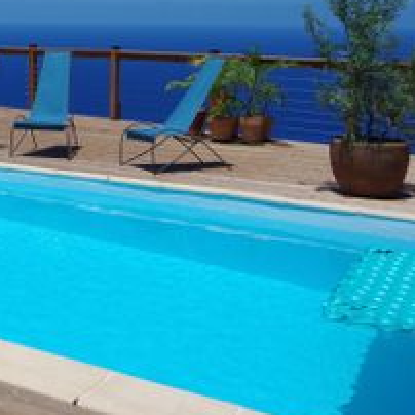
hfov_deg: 22.8
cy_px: 48
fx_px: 922
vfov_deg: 24.7
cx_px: -115
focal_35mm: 68
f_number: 8
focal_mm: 18
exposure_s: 1/500
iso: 100
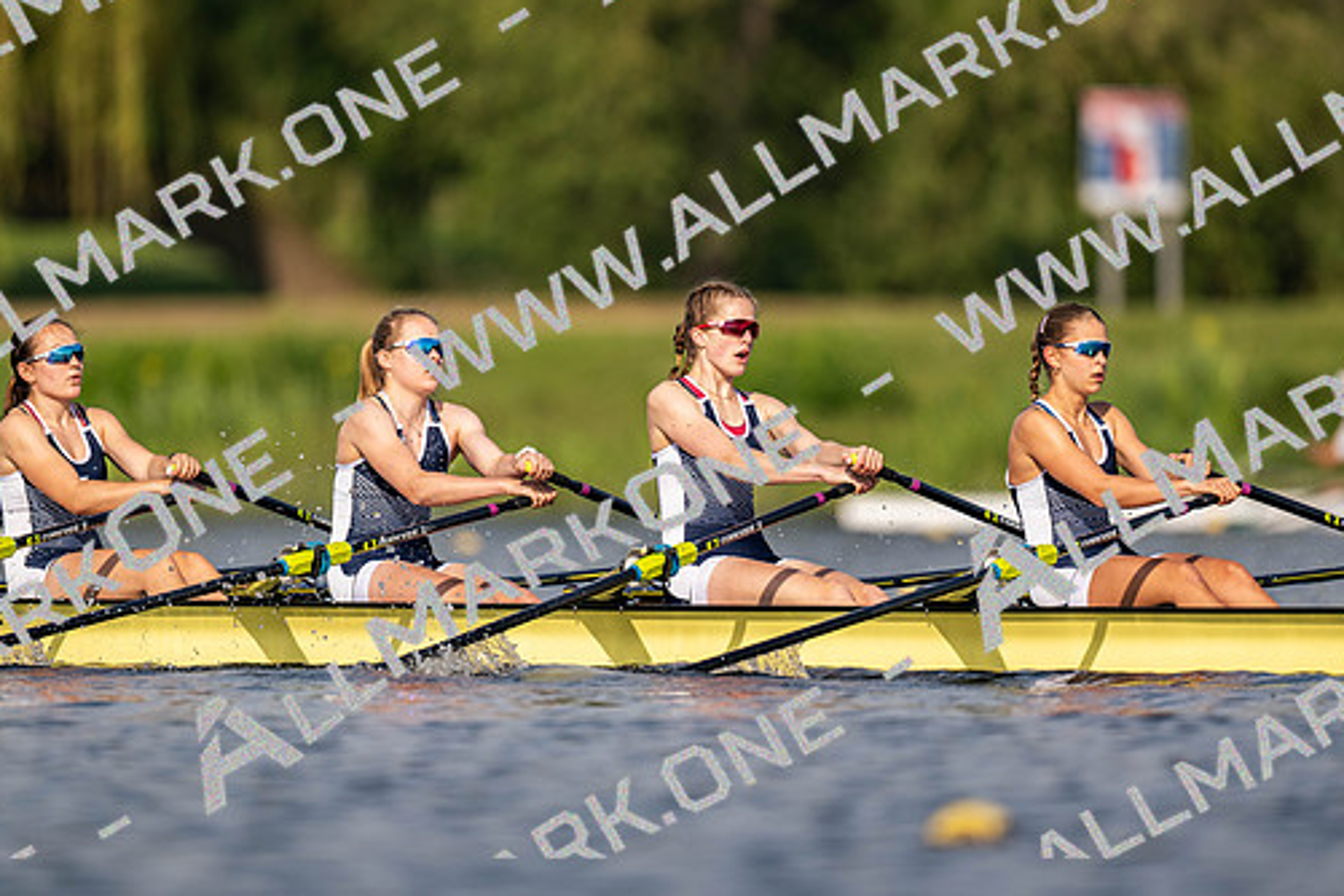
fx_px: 25945
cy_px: 398
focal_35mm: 695
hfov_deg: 3.0
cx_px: 740
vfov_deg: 2.0
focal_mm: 600
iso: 250
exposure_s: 1/2500
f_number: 4
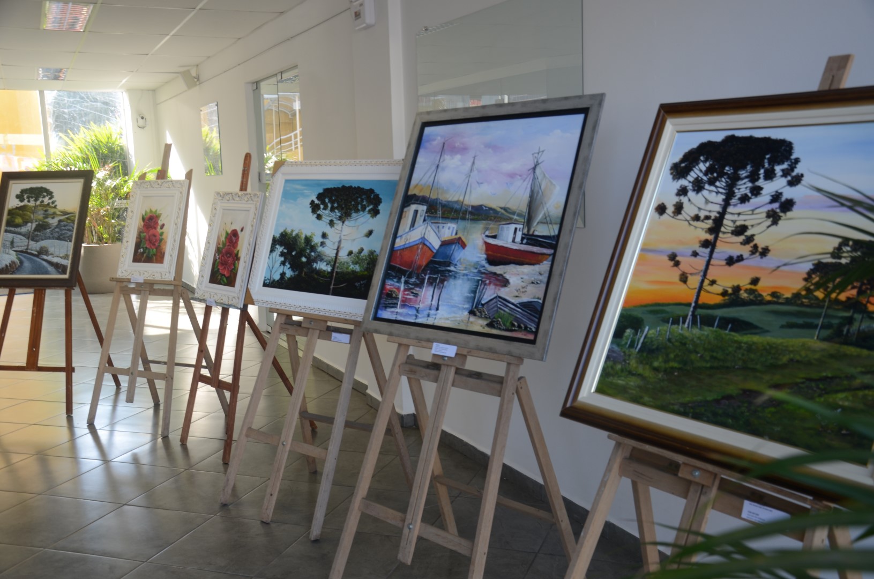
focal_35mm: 36
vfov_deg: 36.7
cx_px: 437
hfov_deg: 53.2
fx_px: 872
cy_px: 290
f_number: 6.3
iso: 125
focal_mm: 24
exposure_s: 1/25
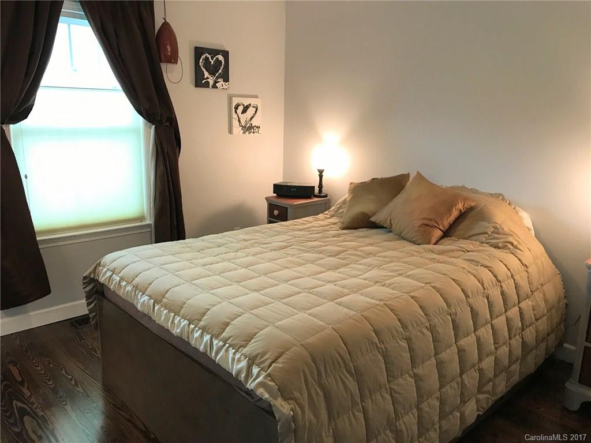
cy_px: 222
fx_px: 478
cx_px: 296
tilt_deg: -11.0
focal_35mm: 28
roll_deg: -2.1
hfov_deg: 63.4
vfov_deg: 49.7
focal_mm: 3.99
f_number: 1.8
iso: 50
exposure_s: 1/15
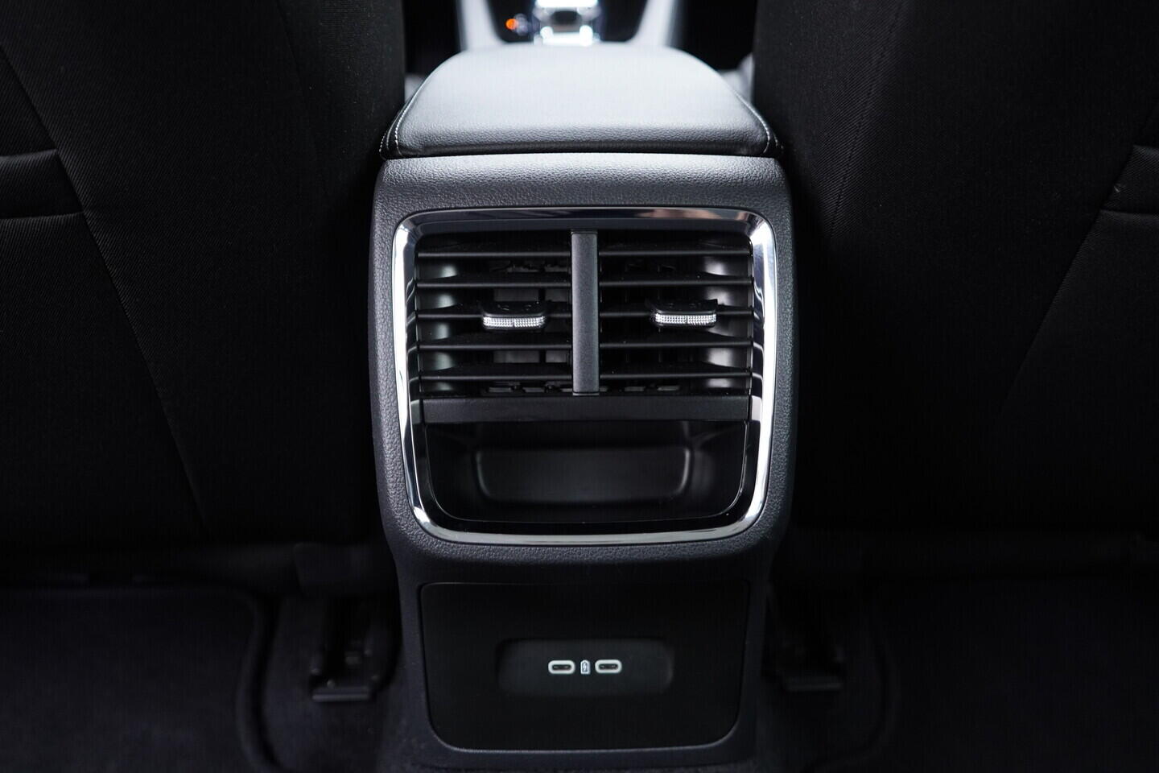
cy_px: 386
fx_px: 1159
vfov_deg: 36.9
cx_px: 580
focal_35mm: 36
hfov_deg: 53.1
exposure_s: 1/40
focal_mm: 24
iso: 800
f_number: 2.8
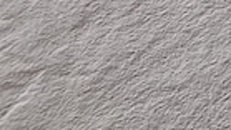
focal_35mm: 208
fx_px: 1273
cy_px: -493
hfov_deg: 7.8
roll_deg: +1.6
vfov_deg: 4.9
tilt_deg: -17.6
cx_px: 849
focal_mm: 5.7
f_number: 1.5
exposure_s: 1/121
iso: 64
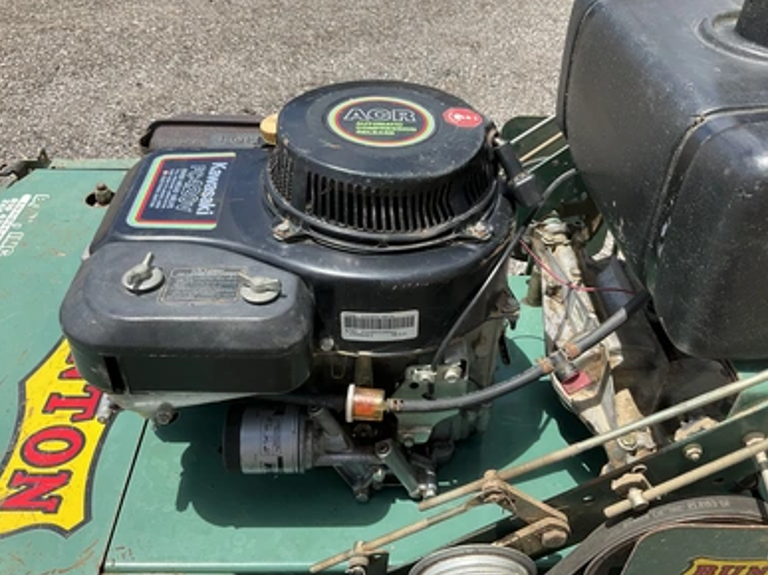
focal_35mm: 30
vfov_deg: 46.8
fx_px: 665
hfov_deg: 60.0
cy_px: 284
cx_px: 375
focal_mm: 3
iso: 25
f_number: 1.8
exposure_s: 1/898
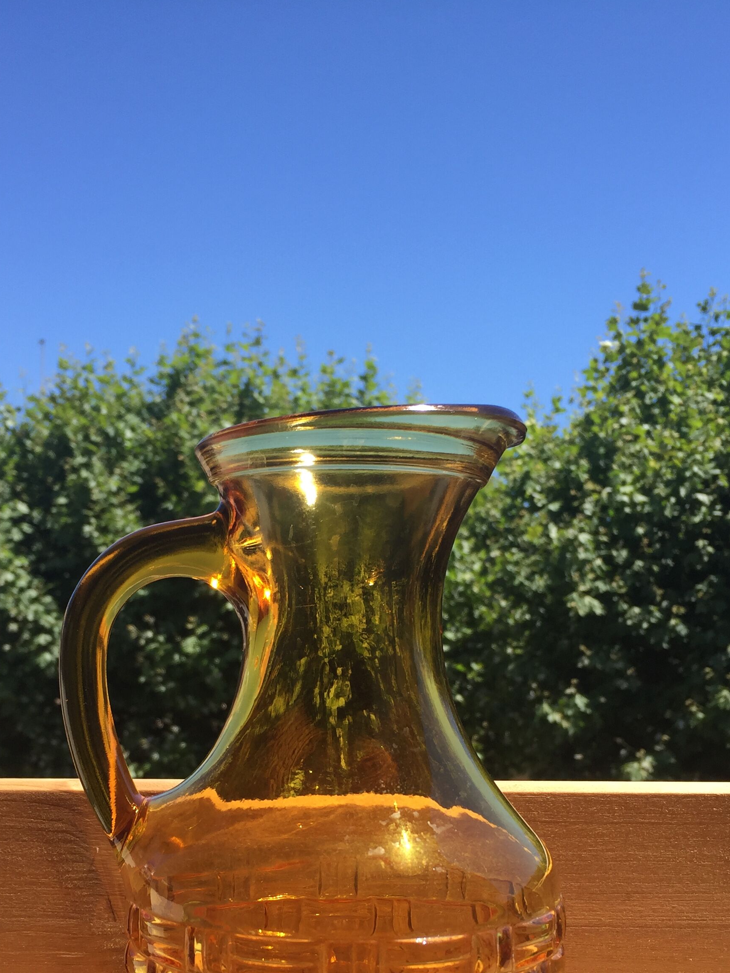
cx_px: 335
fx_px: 1153
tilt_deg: -1.4
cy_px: 683
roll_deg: +0.7
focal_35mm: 41
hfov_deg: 35.1
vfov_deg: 44.8
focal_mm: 4.15
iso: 32
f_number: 2.2
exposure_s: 1/879
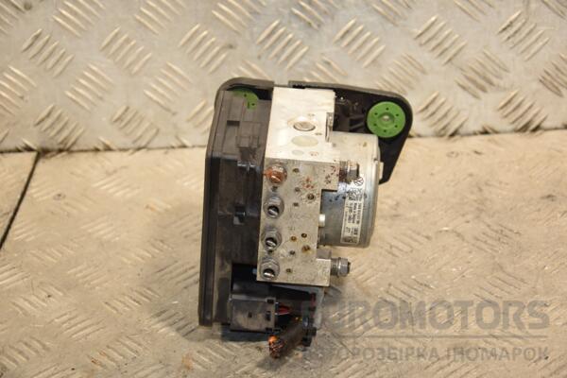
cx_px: 284
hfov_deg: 20.6
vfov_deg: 13.8
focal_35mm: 99
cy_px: 189
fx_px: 1559
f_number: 5.6
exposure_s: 1/200
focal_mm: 66
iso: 800
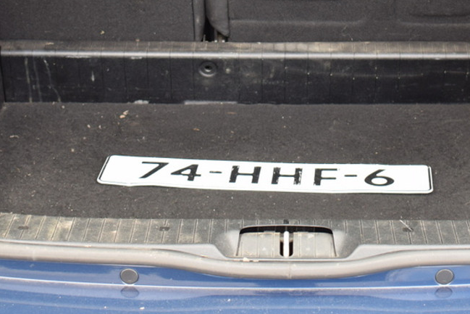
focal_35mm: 110
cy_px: -19
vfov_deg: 12.3
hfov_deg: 18.6
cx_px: 286
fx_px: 1436
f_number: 4.5
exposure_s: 1/80
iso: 400
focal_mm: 34
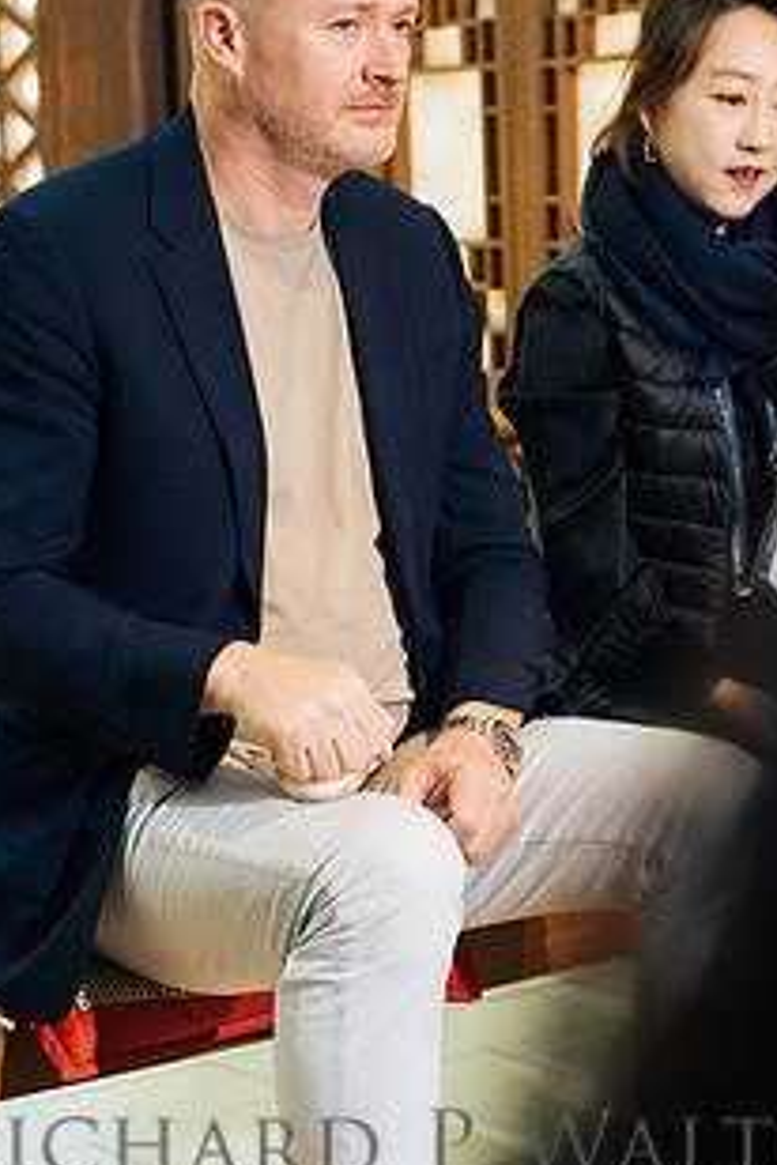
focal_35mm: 99
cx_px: 422
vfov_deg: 20.6
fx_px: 3205
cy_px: 592
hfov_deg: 13.8
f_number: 3.2
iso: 1600
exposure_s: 1/125
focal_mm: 45.5
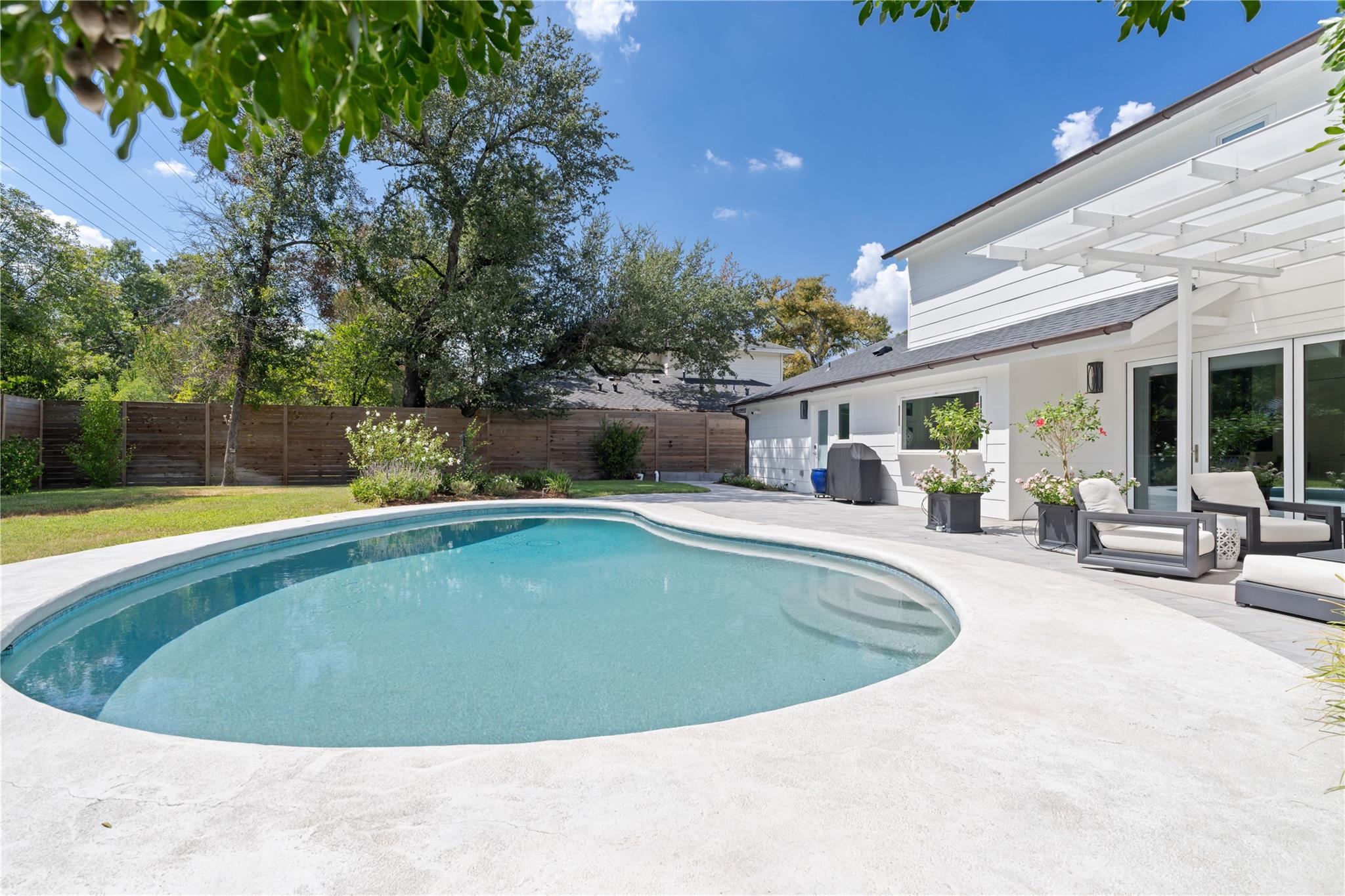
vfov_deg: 73.7
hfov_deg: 96.7
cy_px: 448
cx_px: 672
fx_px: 598
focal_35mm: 16
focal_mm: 16
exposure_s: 1/500
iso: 320
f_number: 7.1
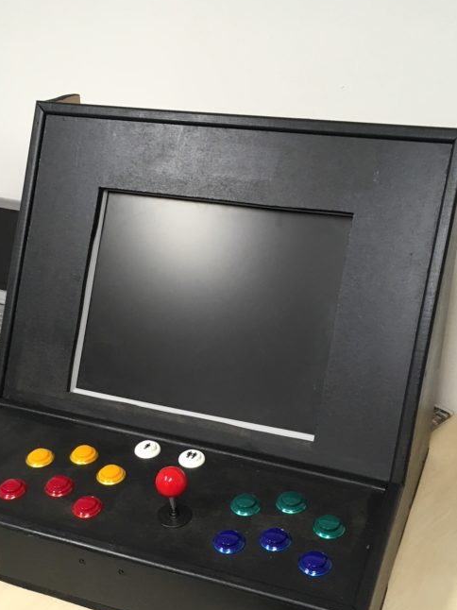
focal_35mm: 46
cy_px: 379
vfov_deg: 41.0
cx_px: 192
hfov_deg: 31.4
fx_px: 810
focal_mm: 4.15
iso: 125
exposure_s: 1/33
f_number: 2.2
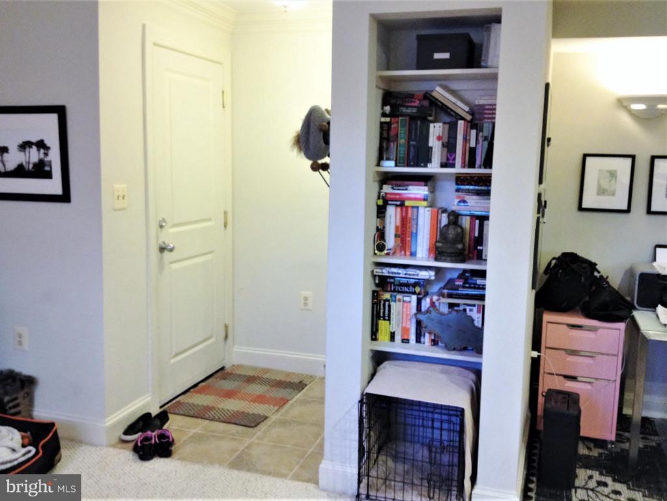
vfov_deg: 40.7
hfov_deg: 52.6
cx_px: 334
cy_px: 250
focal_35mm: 35
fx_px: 674
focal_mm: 4.28
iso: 250
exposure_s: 1/20
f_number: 2.4
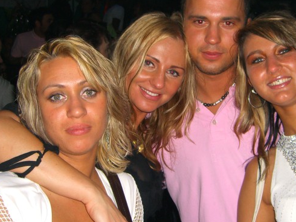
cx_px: 186
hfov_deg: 31.0
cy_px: 101
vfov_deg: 23.7
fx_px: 530
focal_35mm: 62
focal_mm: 7.9
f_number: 2.8
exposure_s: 1/60
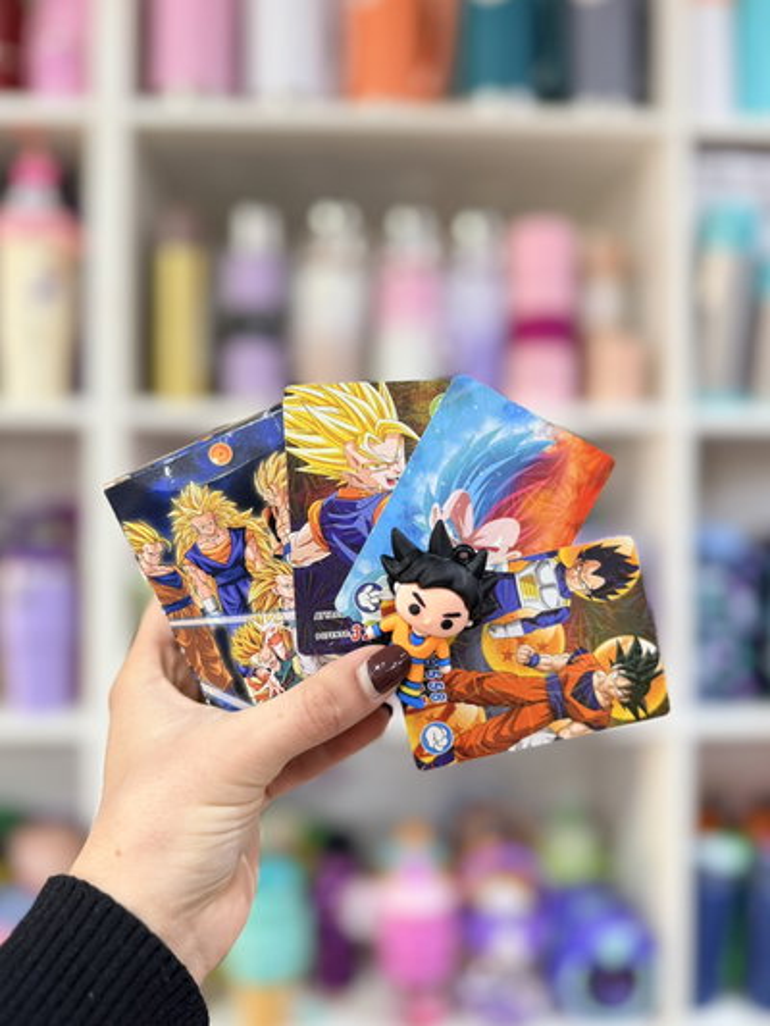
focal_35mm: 24
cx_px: 385
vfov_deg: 71.6
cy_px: 513
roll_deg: -0.4
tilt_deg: -0.9
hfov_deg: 56.8
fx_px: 712
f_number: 1.78
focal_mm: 6.76
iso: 250
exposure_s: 1/50
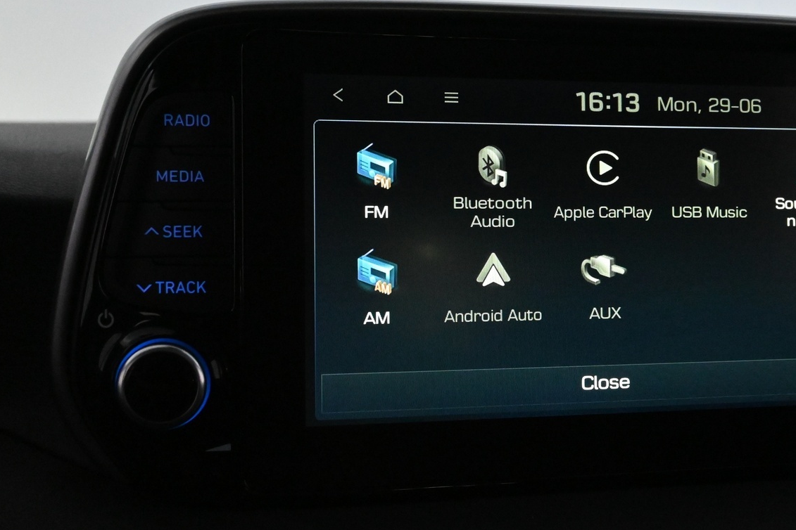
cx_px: 557
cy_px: 232
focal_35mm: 54
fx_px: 1188
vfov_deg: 25.2
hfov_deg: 36.5
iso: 6400
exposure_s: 1/125
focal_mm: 25
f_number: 5.6
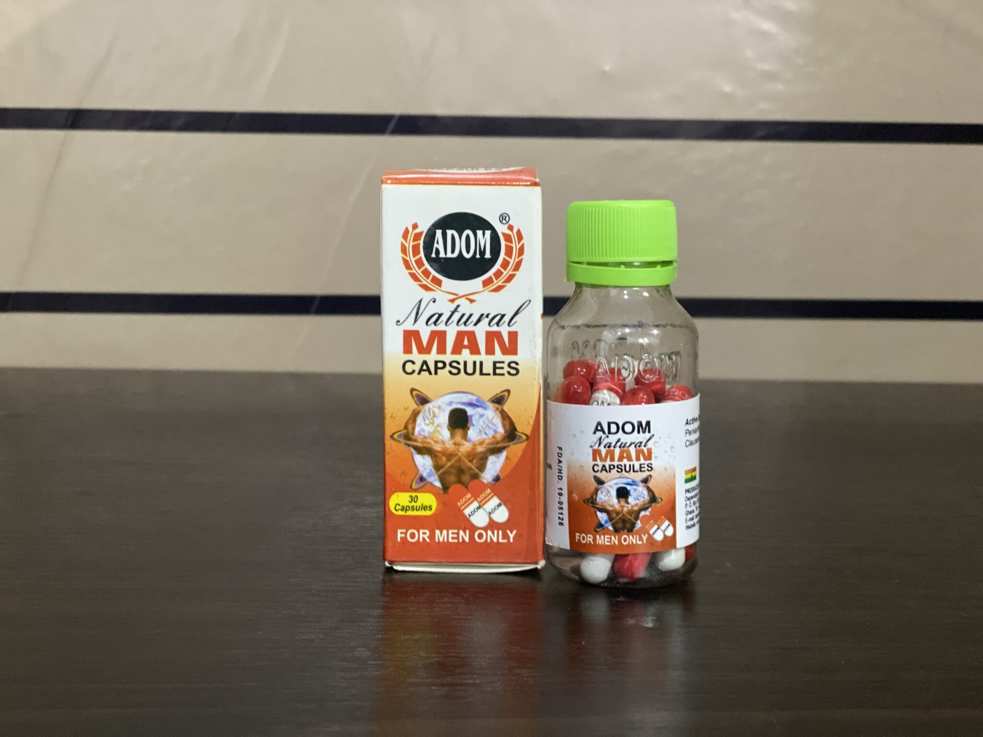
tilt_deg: -7.0
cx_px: 492
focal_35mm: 52
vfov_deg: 28.0
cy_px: 368
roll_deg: +0.5
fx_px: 1477
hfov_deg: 36.8
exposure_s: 1/33
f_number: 2
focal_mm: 6
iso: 400
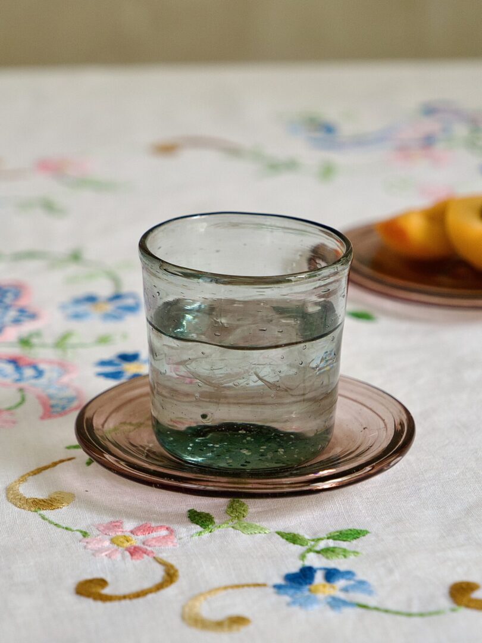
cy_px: 322
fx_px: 2228
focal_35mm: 120
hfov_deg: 12.3
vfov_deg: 16.4
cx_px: 241
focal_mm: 60
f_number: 4
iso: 250
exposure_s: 1/125
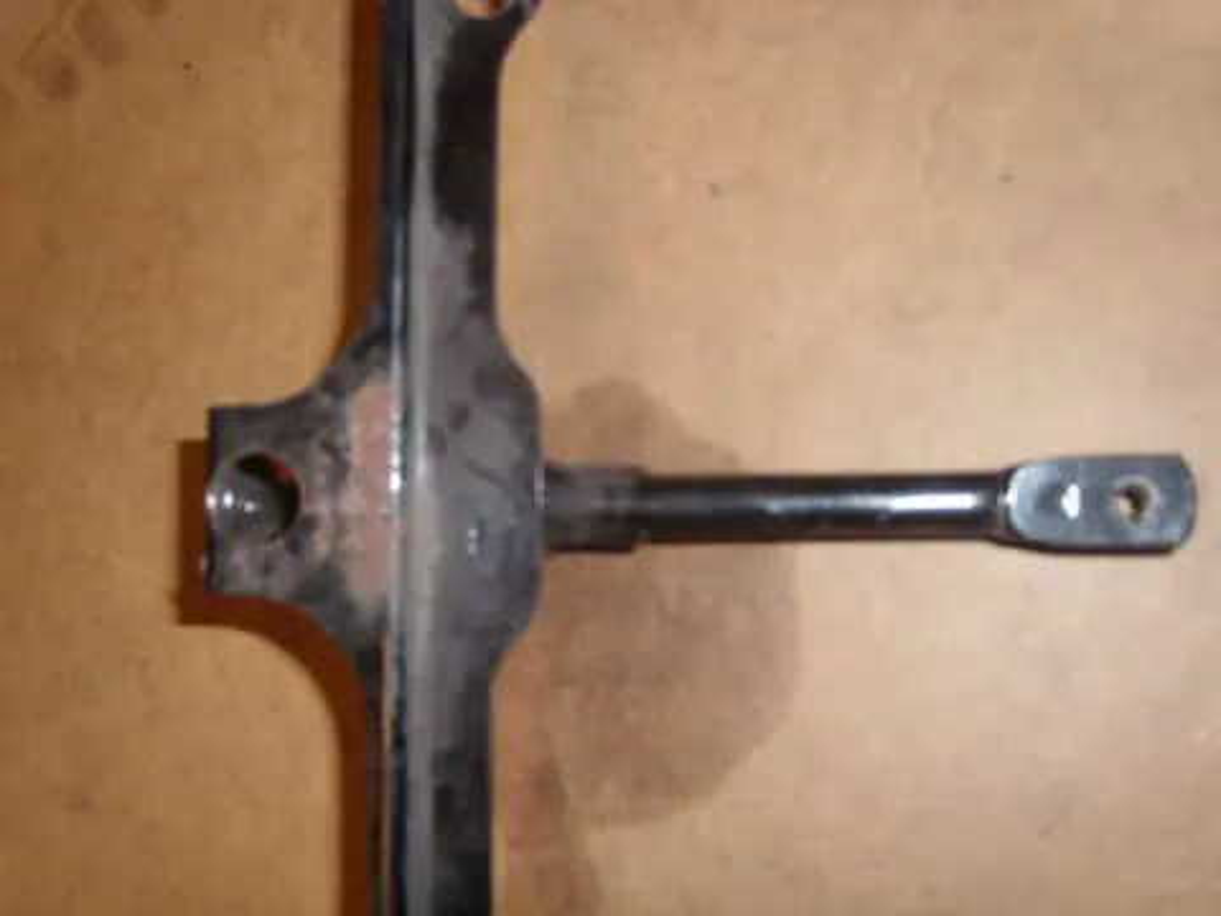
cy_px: 458
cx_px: 610
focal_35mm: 35
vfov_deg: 40.7
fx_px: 1235
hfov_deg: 52.6
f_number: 2.8
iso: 50
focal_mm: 5.8
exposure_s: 1/30
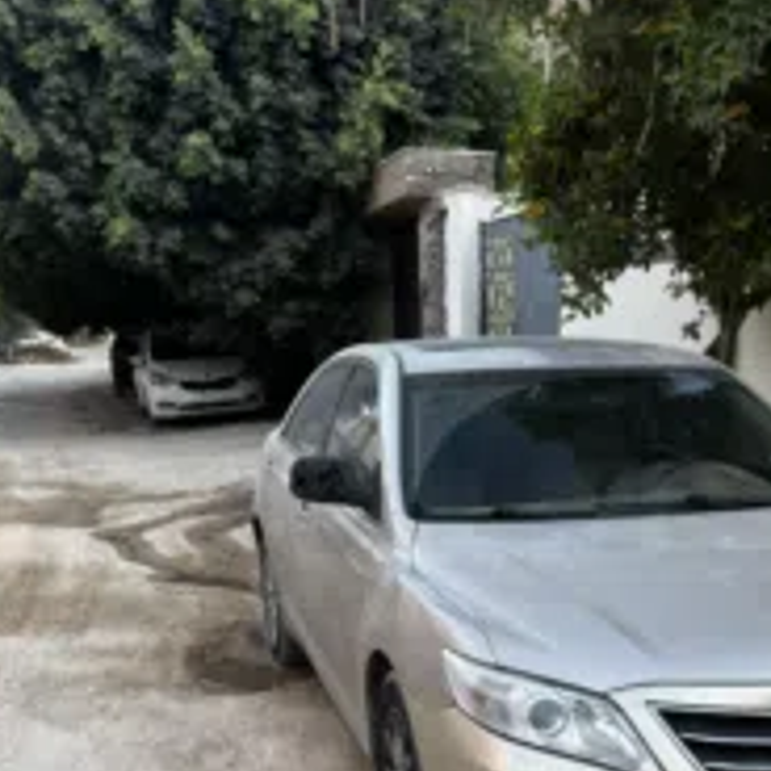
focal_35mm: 46
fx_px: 1159
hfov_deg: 36.5
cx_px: 499
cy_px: 821
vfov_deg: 32.8
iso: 100
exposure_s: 1/121
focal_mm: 6.76
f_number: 1.78
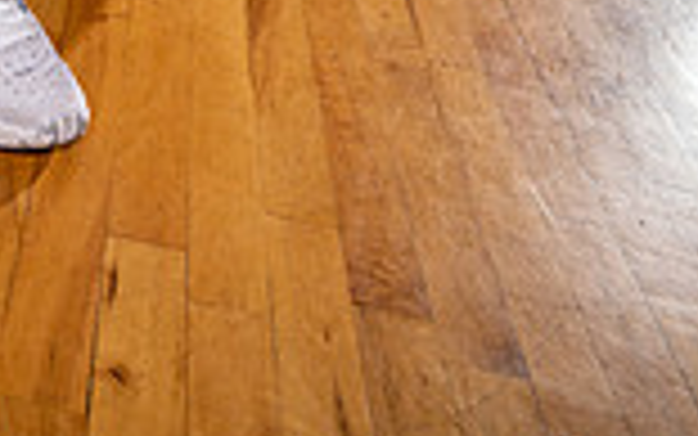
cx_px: 113
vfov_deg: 14.1
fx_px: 1351
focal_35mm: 71
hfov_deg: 28.2
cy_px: -535
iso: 320
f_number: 8
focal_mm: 24
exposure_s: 1/250
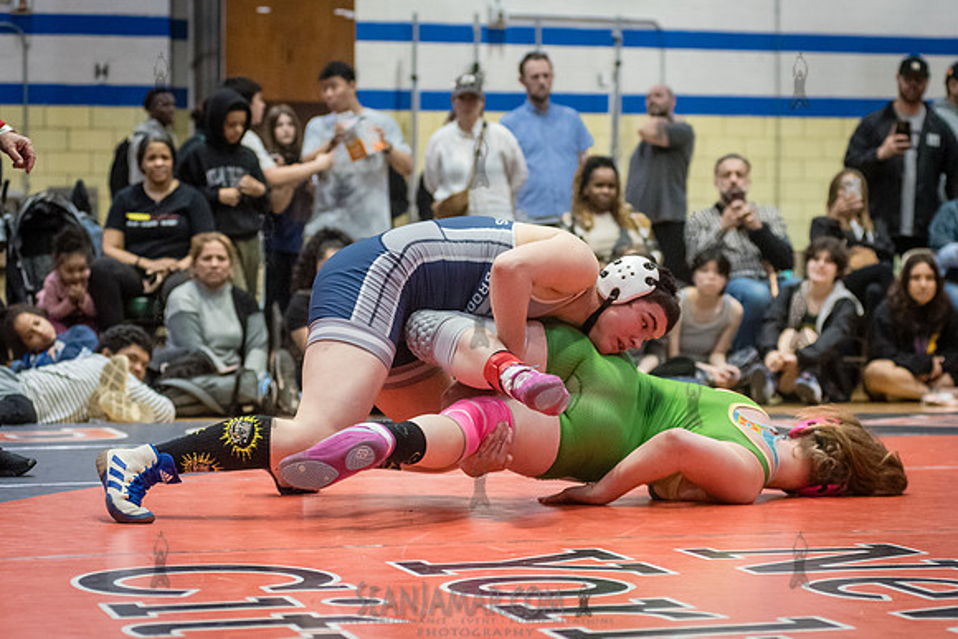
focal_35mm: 96
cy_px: 304
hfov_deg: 21.3
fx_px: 2549
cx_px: 512
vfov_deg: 14.3
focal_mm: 80
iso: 8000
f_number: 3.5
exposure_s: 1/400
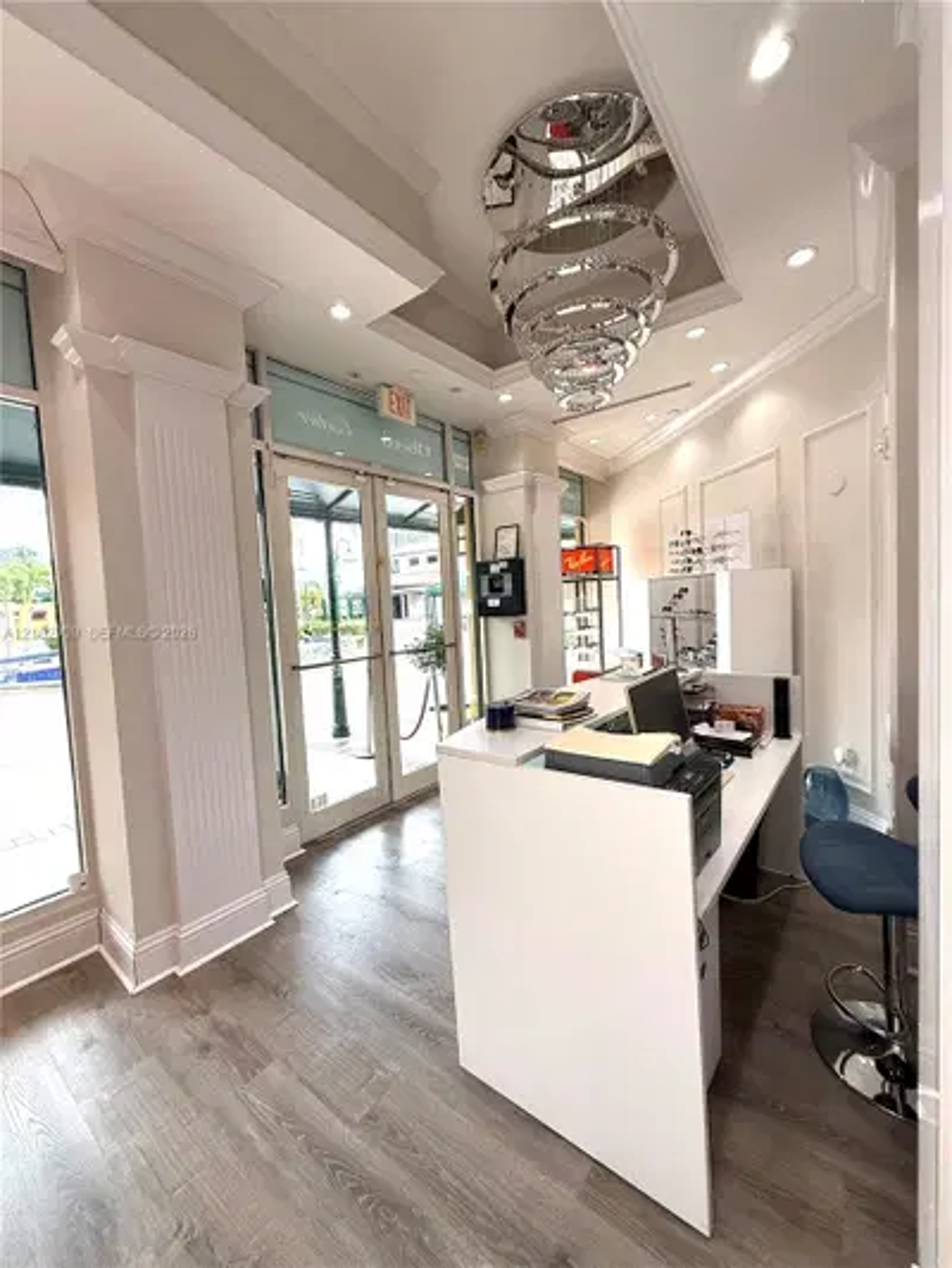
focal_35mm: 14
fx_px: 513
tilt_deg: -2.4
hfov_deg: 85.7
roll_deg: +2.8
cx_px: 476
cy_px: 634
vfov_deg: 102.1
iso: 80
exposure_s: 1/99
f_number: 2.2
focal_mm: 2.22
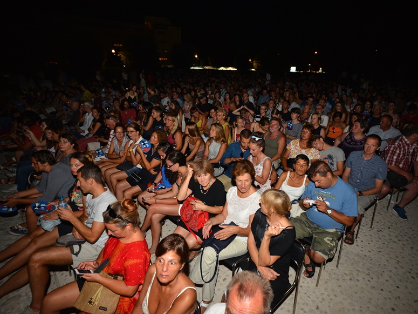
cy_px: 153
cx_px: 220
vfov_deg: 68.7
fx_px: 229
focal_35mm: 19
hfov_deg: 84.6
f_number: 2.8
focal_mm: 17
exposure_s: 1/200
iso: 1250
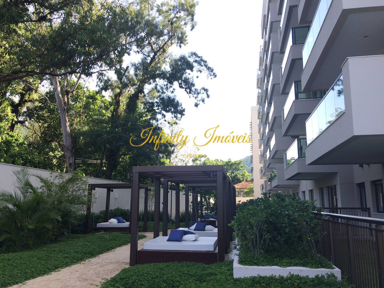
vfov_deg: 48.2
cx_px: 192
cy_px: 144
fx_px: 322
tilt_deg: +8.4
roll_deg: +1.6
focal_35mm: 29
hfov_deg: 61.7
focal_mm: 4.15
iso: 32
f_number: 2.2
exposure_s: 1/357
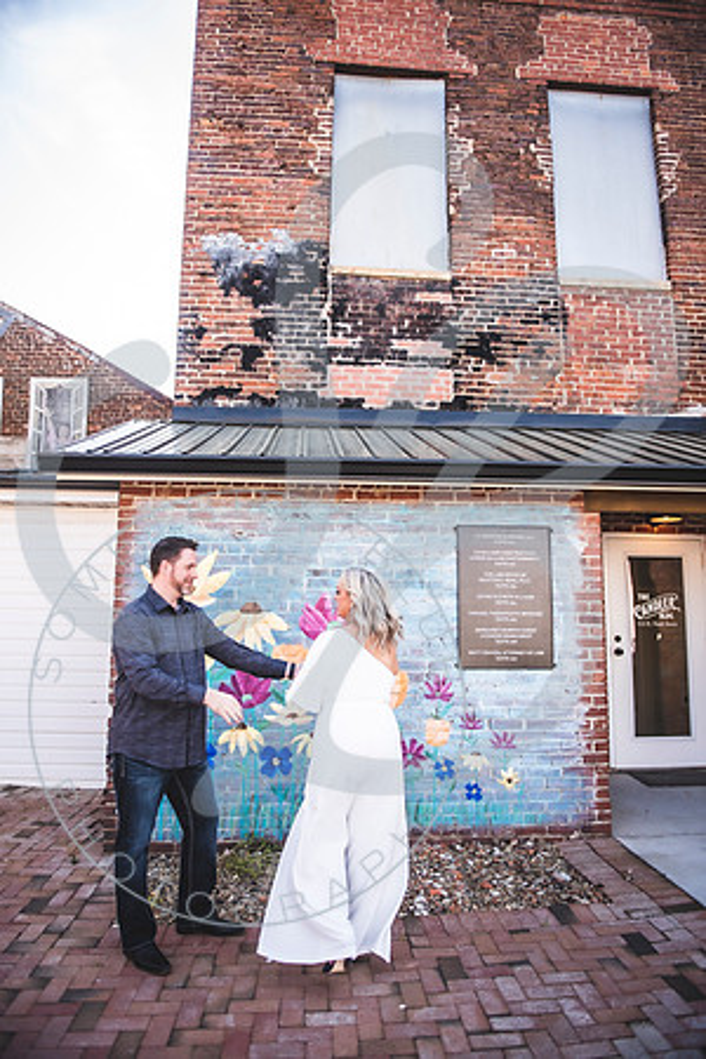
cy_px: 530
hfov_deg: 53.1
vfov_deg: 73.7
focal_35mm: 24
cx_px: 353
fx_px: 706
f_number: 2.8
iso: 100
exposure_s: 1/400
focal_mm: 24
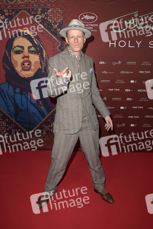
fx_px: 179
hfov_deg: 46.3
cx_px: 76
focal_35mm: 28
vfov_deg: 65.5
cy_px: 114
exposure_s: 1/250
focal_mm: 28
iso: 400
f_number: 5.6
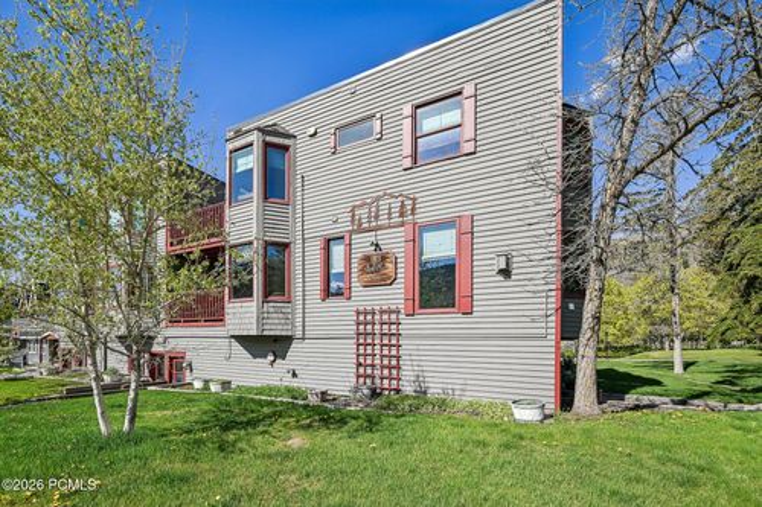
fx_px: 339
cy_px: 254
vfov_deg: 73.7
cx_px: 381
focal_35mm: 16
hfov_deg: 96.8
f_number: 8
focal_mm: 16
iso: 200
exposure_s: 1/640
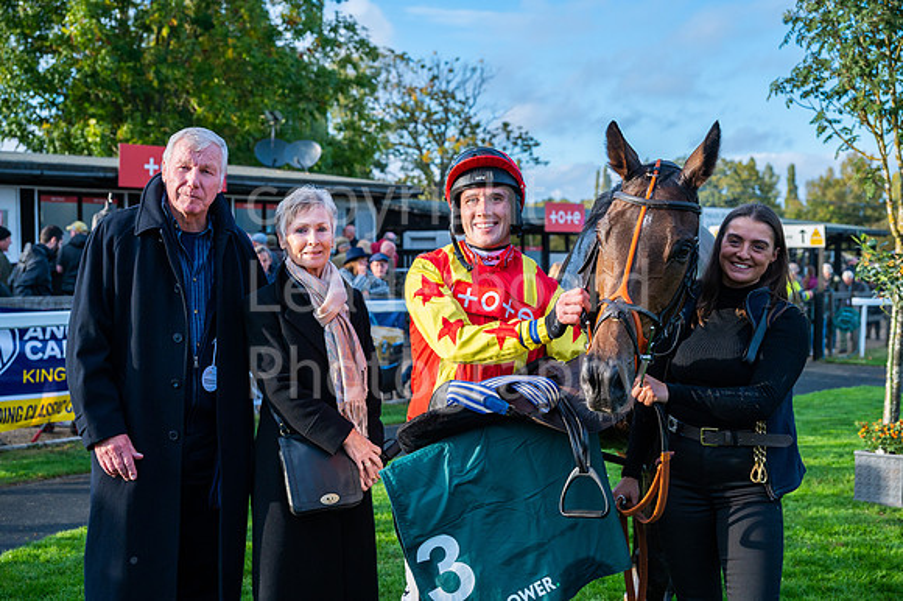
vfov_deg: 28.0
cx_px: 452
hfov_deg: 41.1
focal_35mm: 48
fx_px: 1203
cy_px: 300
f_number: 4.5
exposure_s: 1/1600
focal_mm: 48
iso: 500
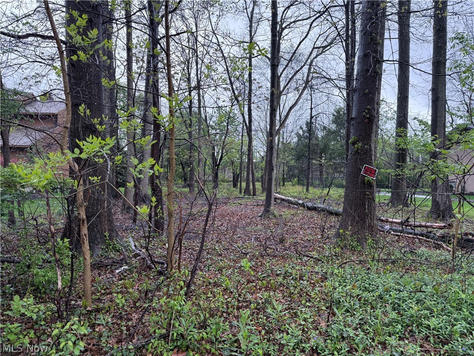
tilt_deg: +0.3
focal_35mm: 24
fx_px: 329
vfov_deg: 56.8
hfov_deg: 71.6
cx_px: 237
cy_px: 178
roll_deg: +0.2
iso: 100
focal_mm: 6.76
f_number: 1.78
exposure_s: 1/326
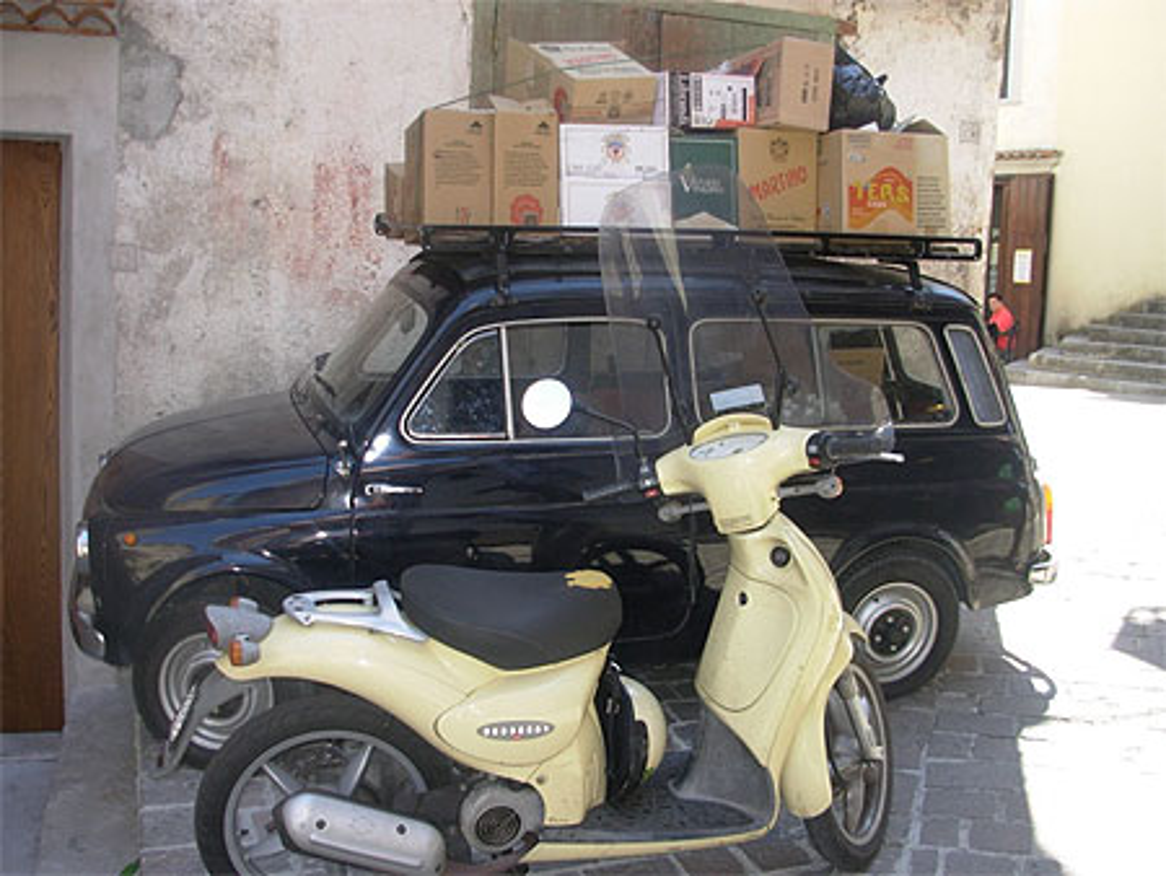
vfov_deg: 37.8
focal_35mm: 38
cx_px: 583
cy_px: 438
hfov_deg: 49.0
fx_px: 1281
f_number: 2.9
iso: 50
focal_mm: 6.3
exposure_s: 1/128
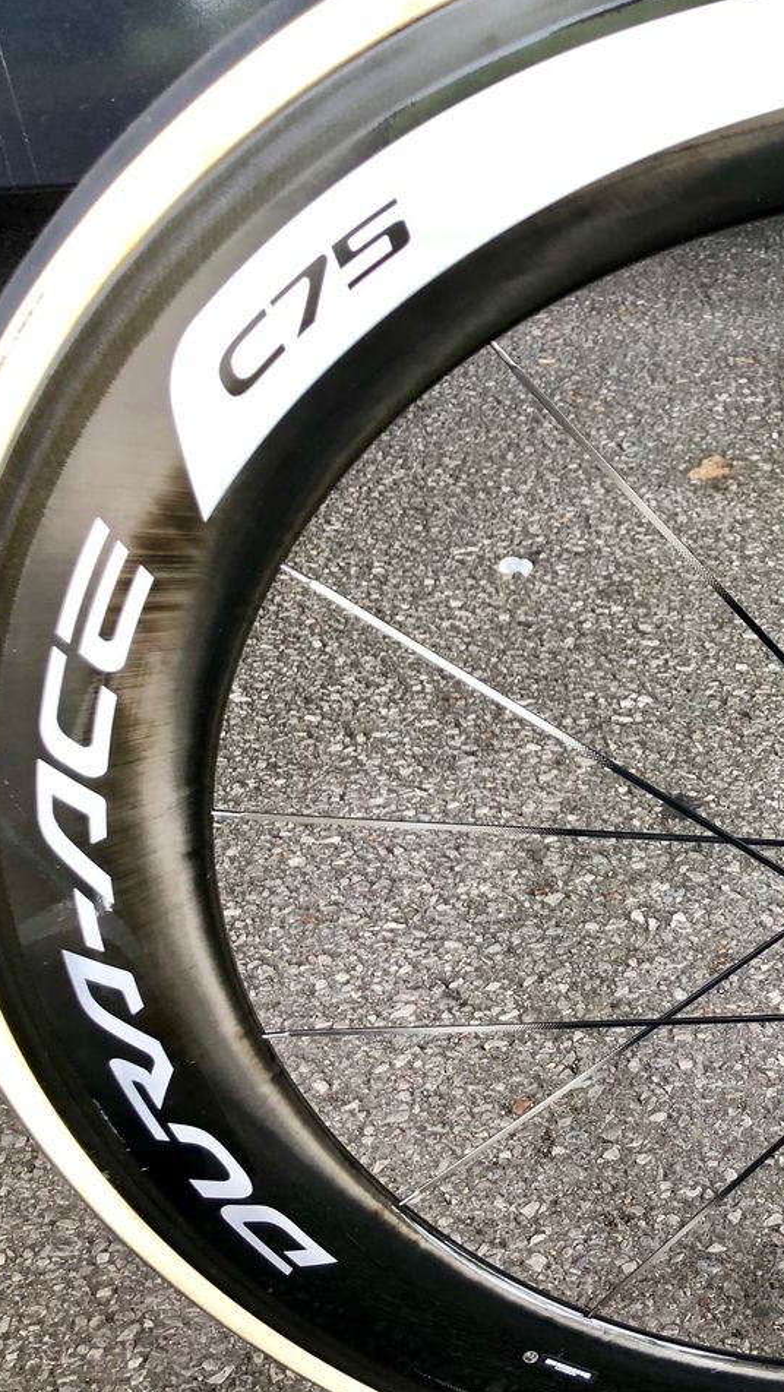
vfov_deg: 49.4
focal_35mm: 41
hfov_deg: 27.0
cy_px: 695
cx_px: 828
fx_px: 1514
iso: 25
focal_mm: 3.99
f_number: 1.8
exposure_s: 1/45
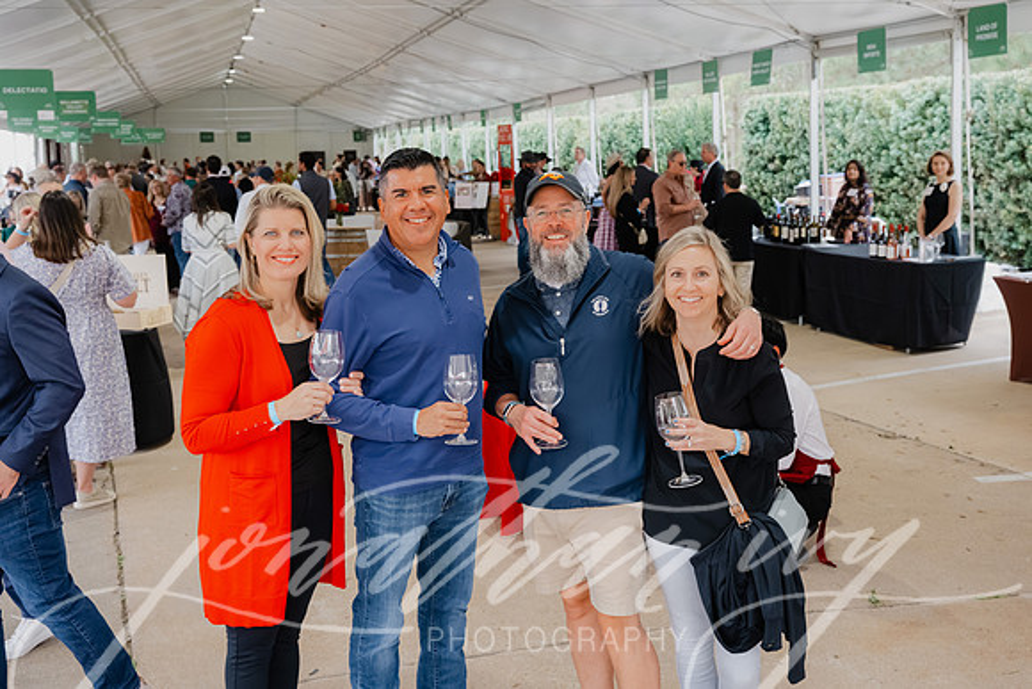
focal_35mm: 41
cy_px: 344
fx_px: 1176
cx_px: 516
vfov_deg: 32.6
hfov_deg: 47.4
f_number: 5.6
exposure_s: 1/250
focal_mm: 41
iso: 4000
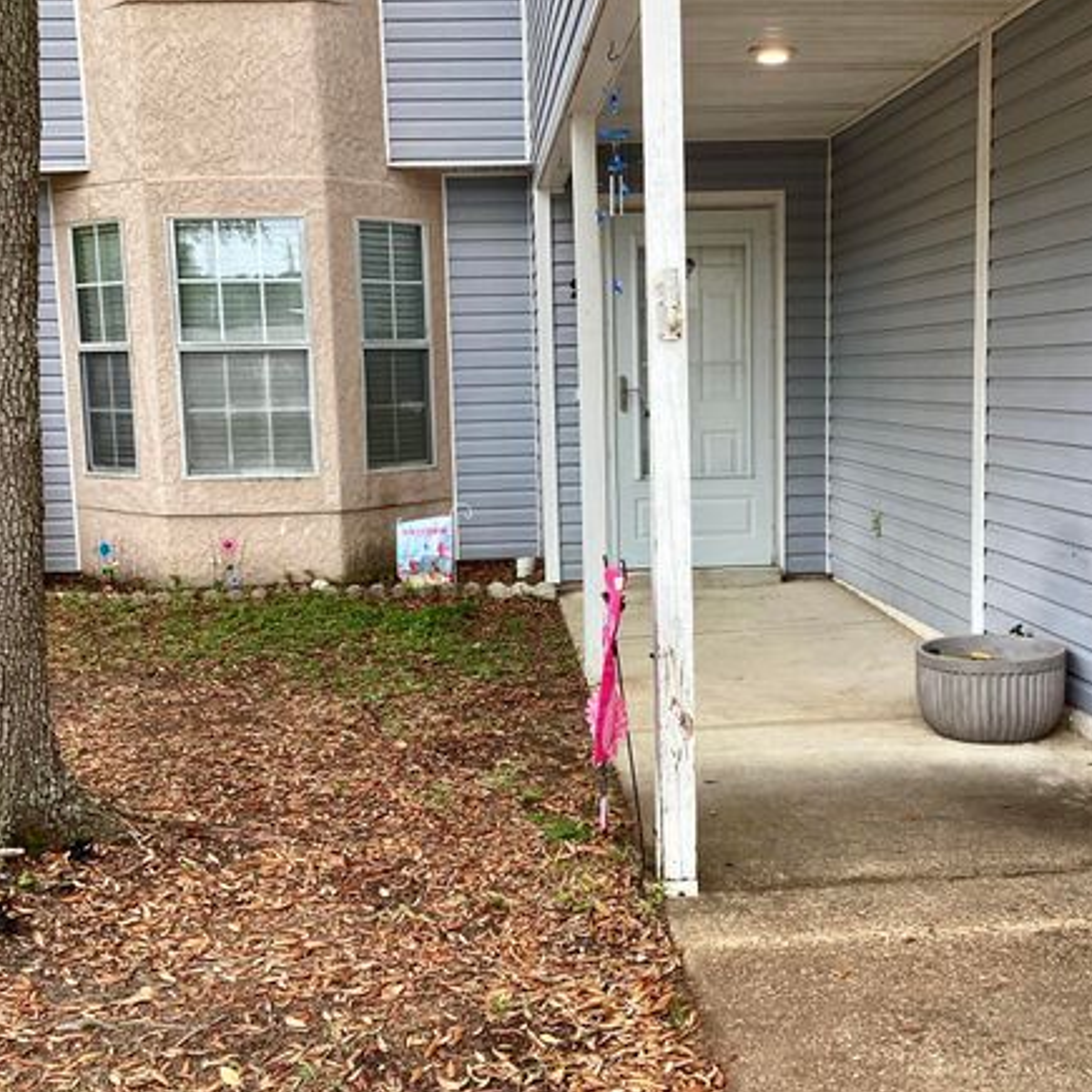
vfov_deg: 40.0
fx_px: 1499
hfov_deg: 40.0
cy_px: 614
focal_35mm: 42
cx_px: 567
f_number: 2.4
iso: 32
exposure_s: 1/120
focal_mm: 3.3
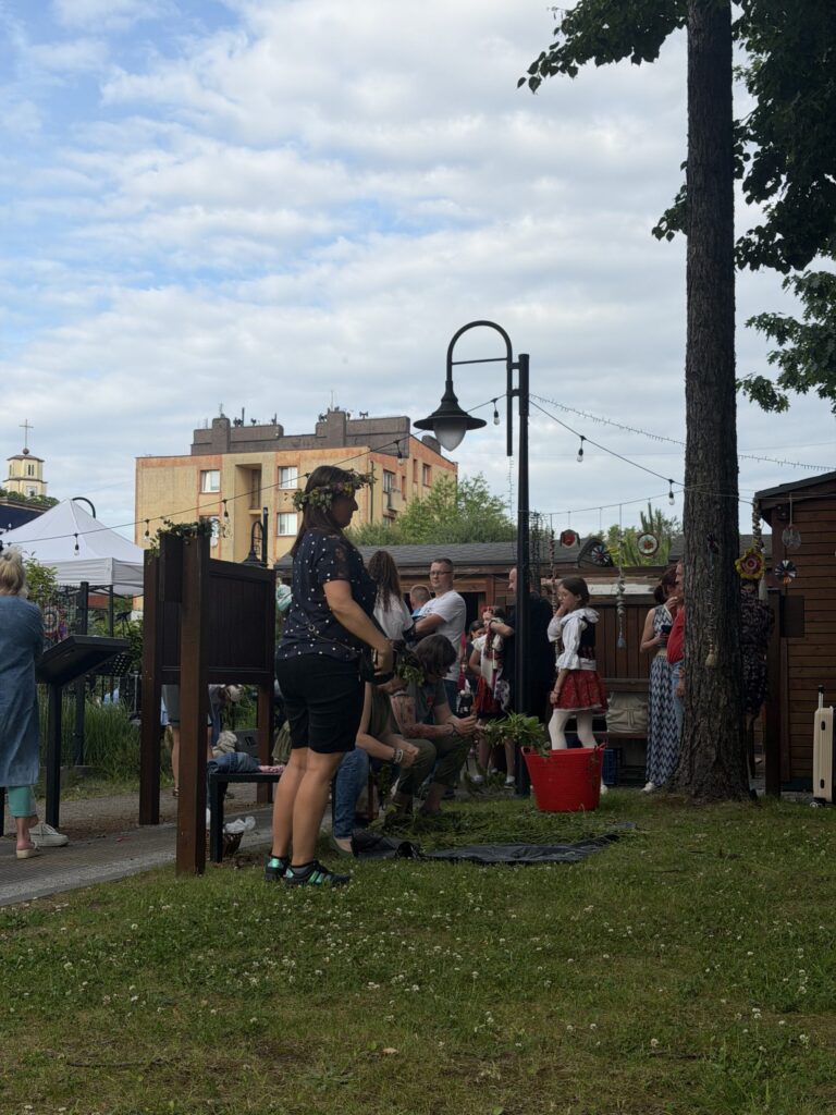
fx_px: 1546
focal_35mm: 48
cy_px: 558
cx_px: 418
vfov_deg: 39.7
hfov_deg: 30.3
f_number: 1.78
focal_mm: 6.76
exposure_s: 1/3378
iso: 64
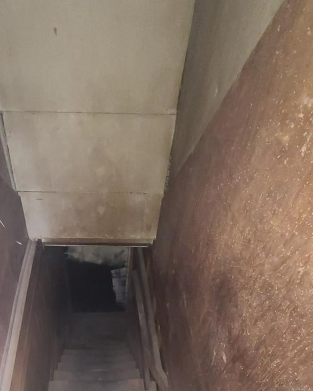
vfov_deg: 58.0
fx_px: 301
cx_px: 99
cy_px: 341
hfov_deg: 53.6
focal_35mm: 26
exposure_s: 1/15
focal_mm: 2.2
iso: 640
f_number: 2.2
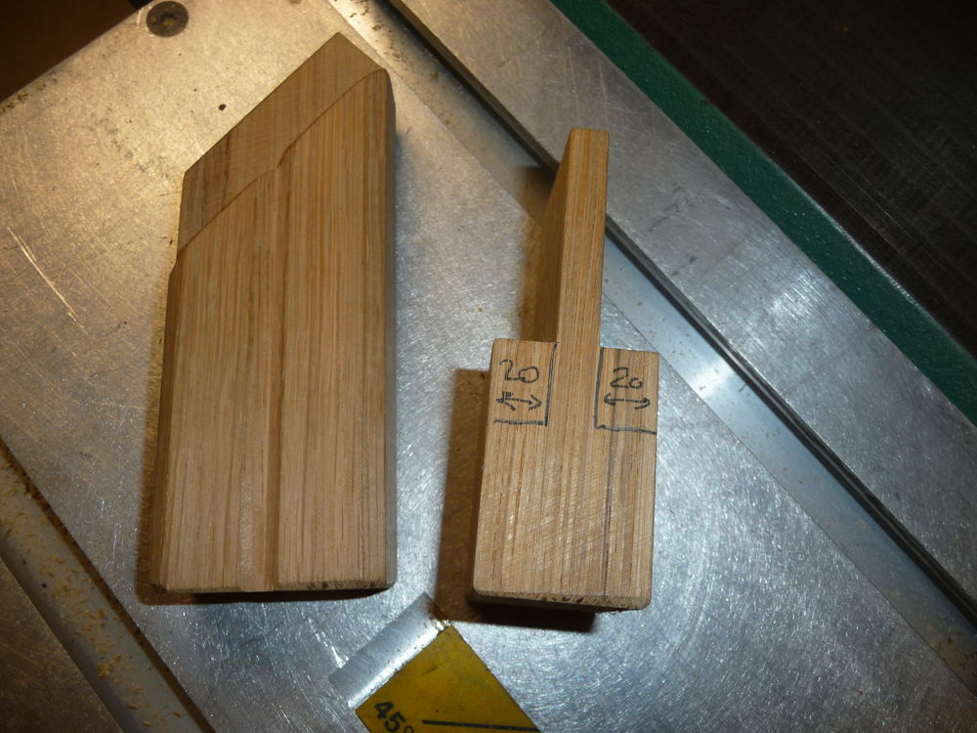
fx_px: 790
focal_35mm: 28
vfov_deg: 49.7
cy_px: 366
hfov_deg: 63.4
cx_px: 488
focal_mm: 4.7
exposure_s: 1/30
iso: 100
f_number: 3.3
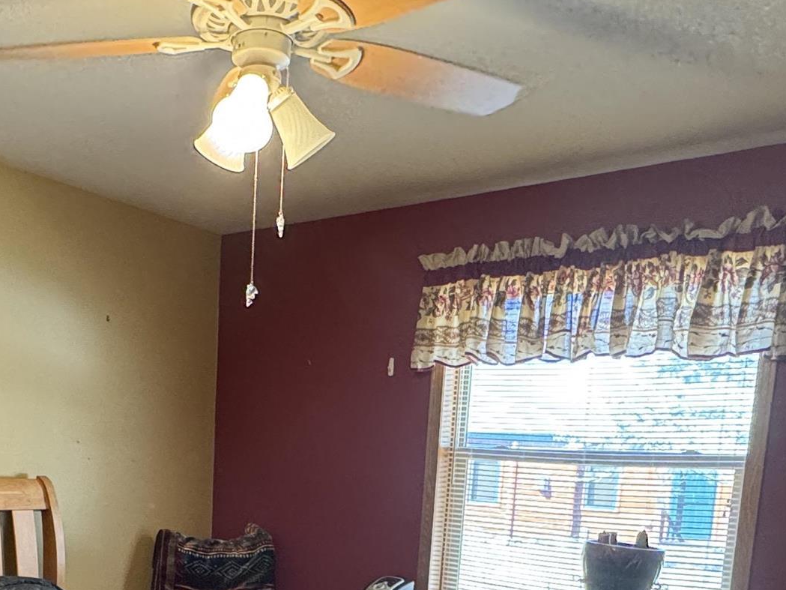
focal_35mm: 41
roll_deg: -2.9
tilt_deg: -9.6
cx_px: 238
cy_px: 606
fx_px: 931
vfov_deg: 32.1
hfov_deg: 44.8
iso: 500
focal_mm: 2.22
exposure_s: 1/60
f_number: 2.2
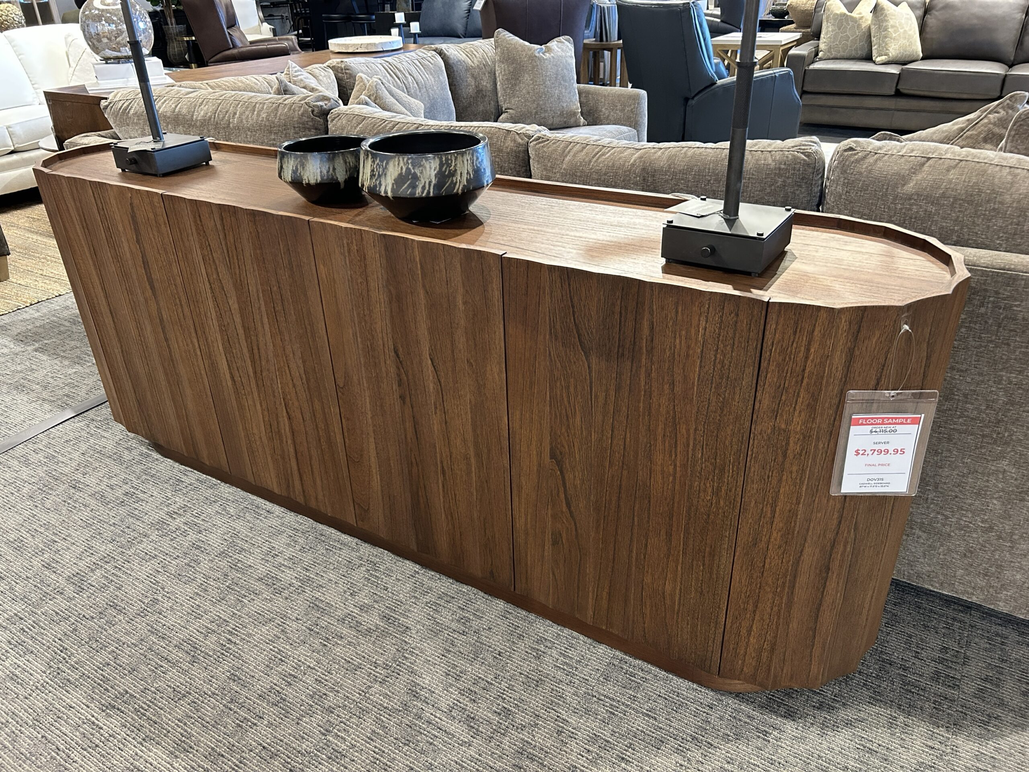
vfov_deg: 53.1
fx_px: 773
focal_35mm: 26
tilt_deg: -28.9
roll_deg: +1.4
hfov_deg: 67.3
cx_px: 514
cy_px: 386
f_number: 1.5
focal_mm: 5.7
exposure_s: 1/60
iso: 320
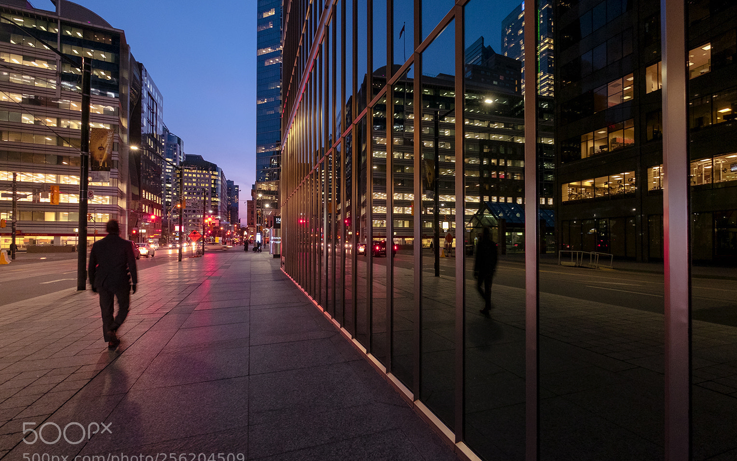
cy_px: 240
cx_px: 378
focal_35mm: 16
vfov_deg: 71.2
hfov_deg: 97.8
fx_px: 321
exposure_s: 1/15
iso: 1250
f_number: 4
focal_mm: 10
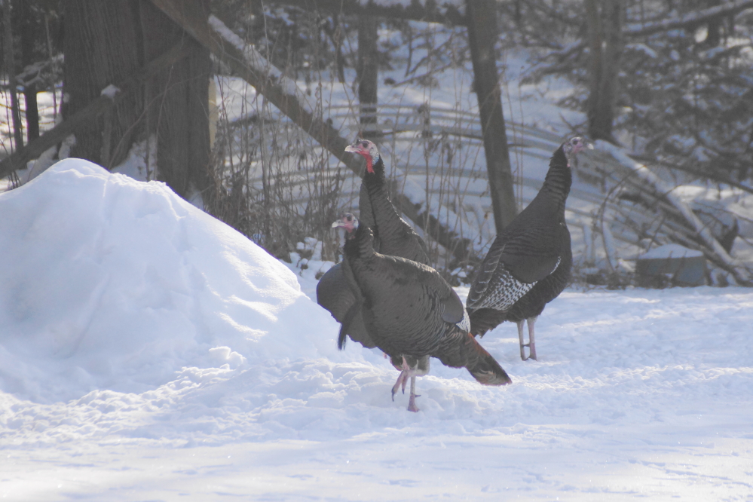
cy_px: 251
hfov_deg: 5.5
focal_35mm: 375
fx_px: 7843
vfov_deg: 3.7
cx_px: 376
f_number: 6.3
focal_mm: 250
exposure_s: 1/400
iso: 400
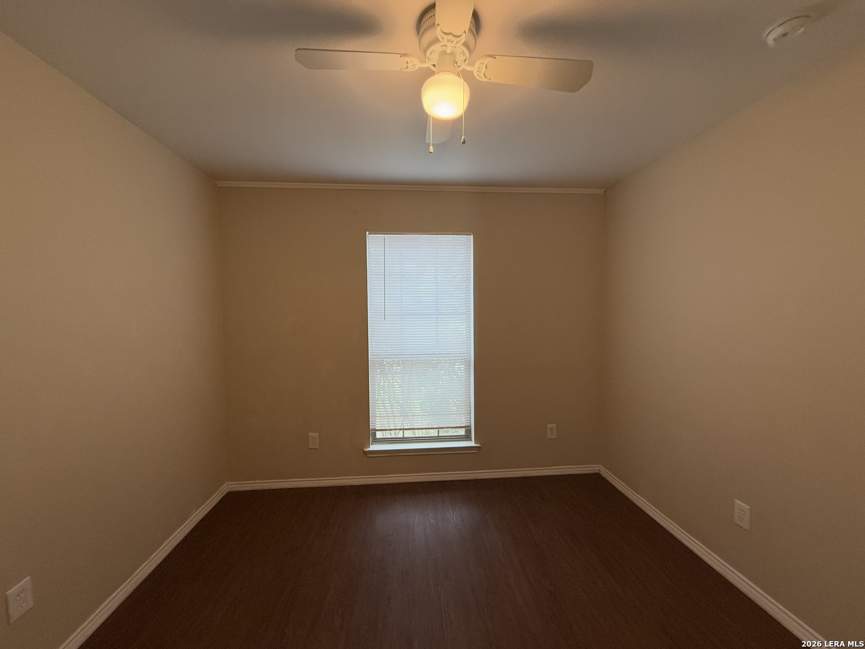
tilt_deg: -2.5
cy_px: 324
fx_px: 350
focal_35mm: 14
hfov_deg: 102.1
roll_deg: -0.4
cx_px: 432
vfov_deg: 85.7
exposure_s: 1/120
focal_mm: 2.22
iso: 320
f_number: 2.2
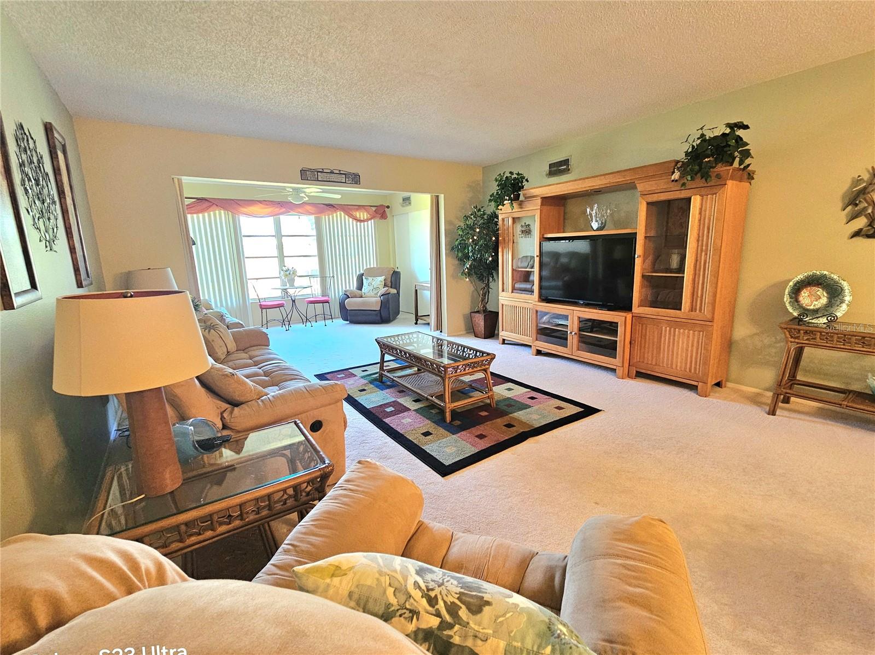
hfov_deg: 106.2
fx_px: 329
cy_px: 328
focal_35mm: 13
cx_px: 438
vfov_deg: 89.9
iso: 400
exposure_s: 1/60.2
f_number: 2.2
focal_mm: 2.2
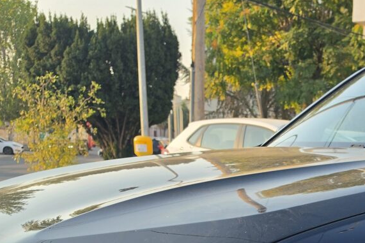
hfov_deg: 28.1
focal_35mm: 67
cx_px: 375
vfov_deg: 18.8
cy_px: 320
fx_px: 679
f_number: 1.4
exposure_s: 1/1610
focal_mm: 6.5
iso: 64
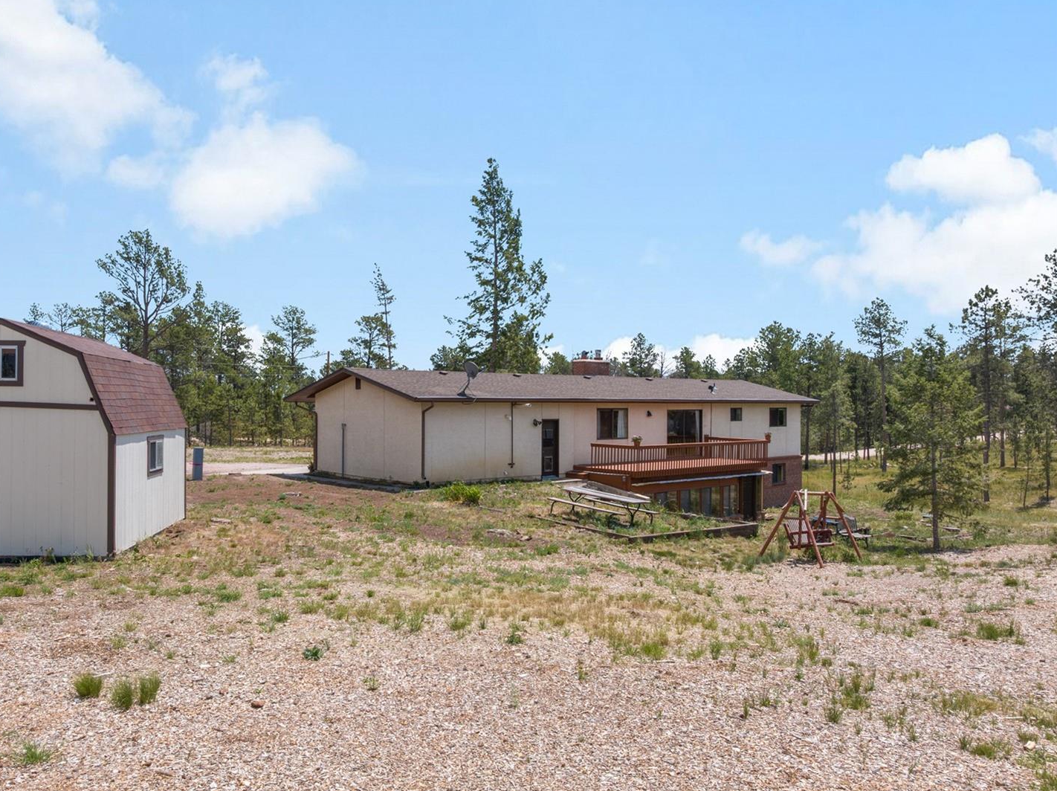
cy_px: 391
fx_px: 824
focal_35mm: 27
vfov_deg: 51.3
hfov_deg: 65.2
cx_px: 467
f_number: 10
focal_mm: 12.29
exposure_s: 1/240
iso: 100
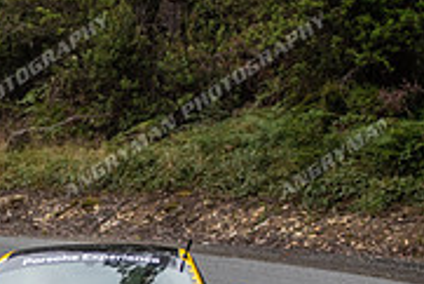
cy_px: 303
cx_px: -149
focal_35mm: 295
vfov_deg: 4.7
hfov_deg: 6.9
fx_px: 3477
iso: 640
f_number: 2.8
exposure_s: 1/640
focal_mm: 80
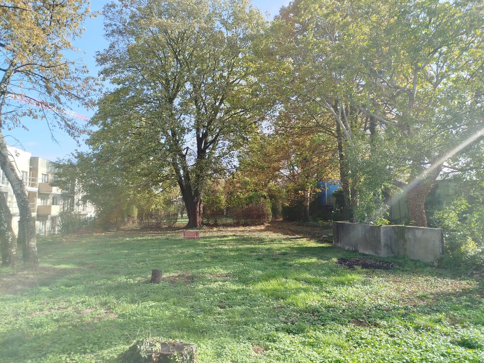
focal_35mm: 24
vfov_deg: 56.8
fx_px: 336
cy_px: 182
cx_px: 242
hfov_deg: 71.6
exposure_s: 1/402
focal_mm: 5.31
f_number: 1.7
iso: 50
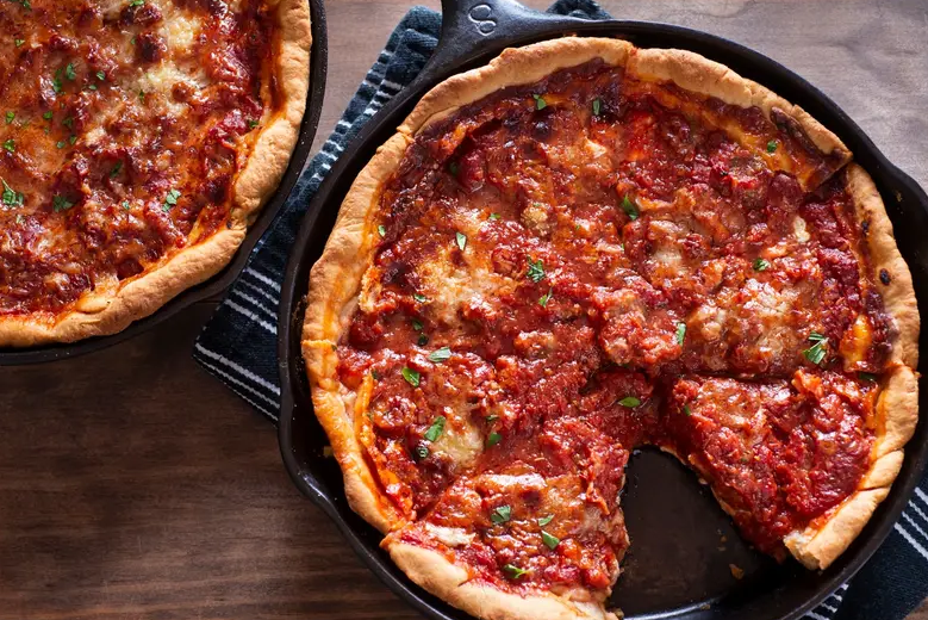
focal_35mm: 77
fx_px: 1986
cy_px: 308
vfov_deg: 17.7
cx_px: 438
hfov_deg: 26.3
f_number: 7.1
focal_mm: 60
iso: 320
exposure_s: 1/160
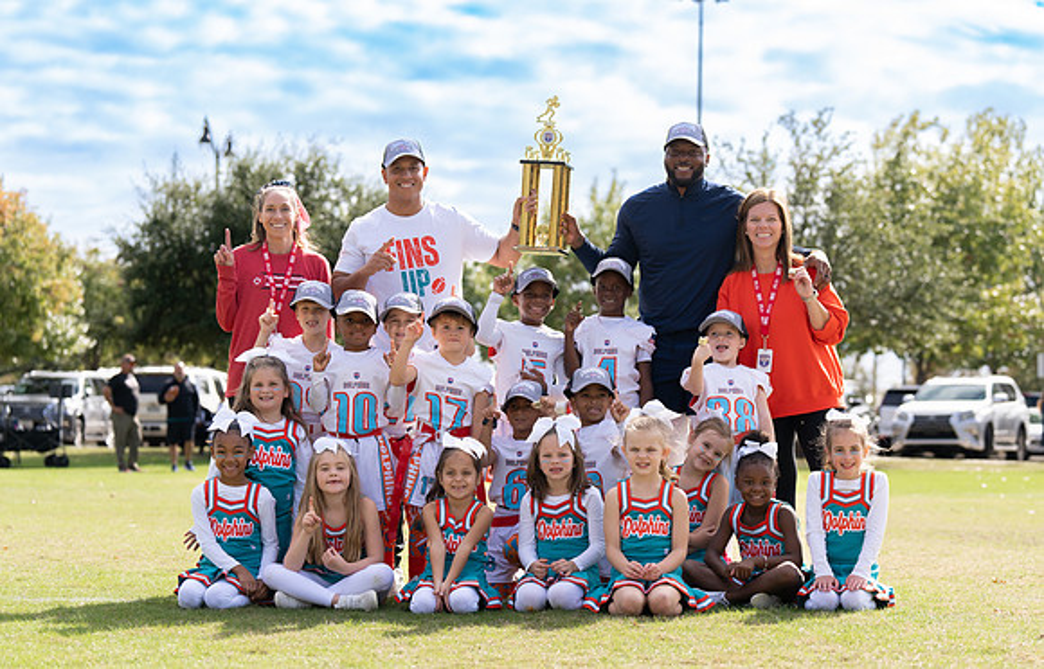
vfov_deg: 15.7
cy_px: 403
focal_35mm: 85
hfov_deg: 24.3
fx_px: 2427
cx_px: 561
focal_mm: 70
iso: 100
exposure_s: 1/1000
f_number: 3.2
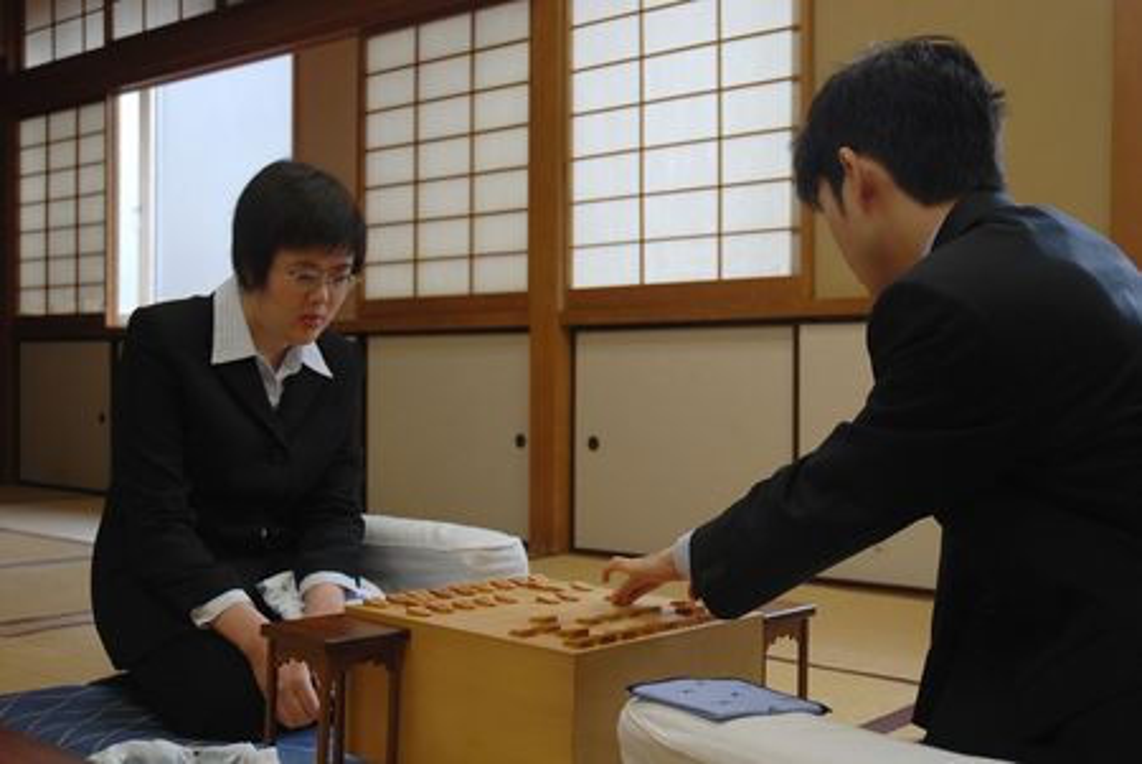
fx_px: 1381
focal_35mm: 44
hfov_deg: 44.9
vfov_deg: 30.9
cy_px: 382
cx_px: 571
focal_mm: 29
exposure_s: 1/60
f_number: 4
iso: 200
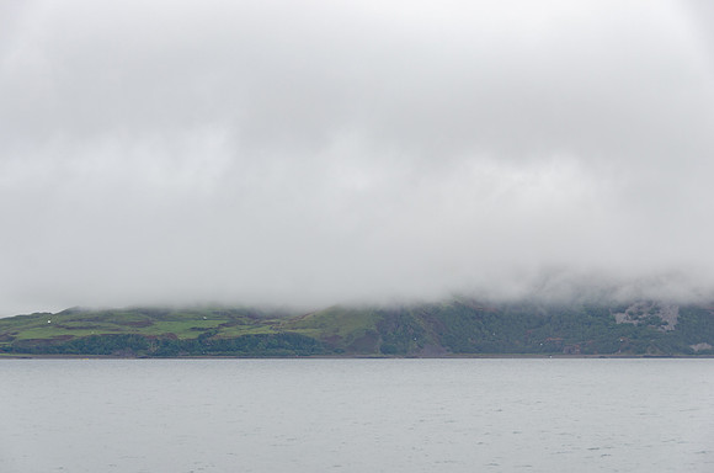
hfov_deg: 24.7
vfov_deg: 16.5
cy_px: 236
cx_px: 357
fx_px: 1633
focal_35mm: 82
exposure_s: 1/100
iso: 200
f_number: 5.6
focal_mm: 55
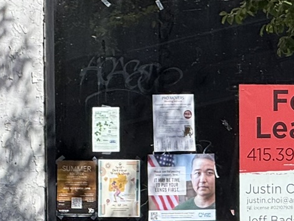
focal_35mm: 516
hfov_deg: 3.8
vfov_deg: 2.9
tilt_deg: +0.4
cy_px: 215
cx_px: 485
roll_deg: +0.1
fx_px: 4382
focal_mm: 15.66
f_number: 2.8
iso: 50
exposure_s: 1/1294
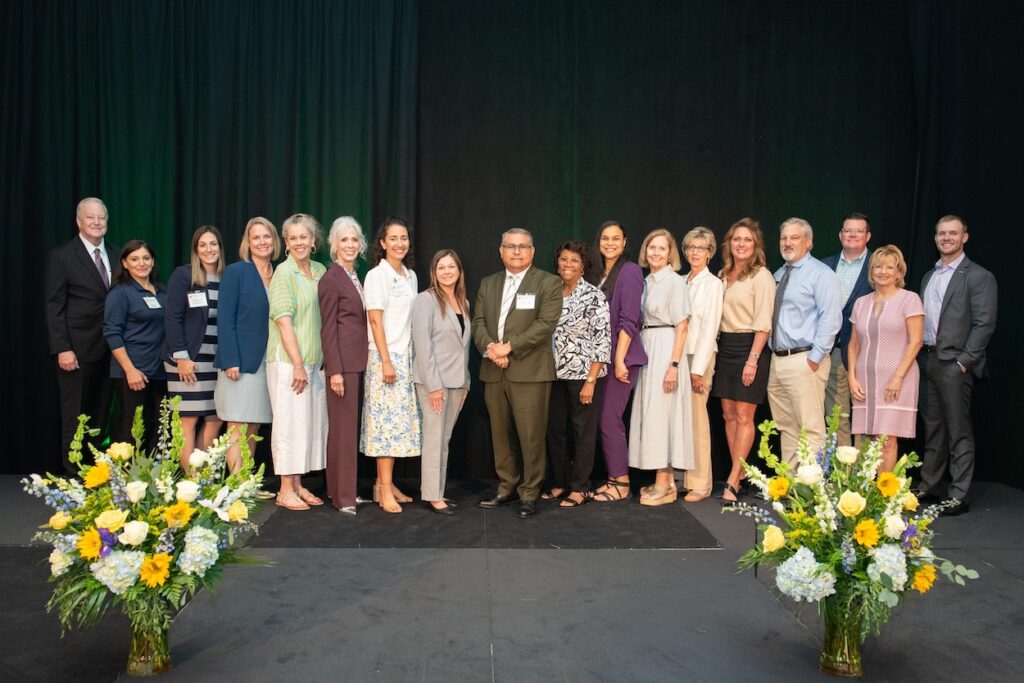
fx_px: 882
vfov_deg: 42.3
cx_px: 512
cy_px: 342
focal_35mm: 31
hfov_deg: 60.3
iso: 2000
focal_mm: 31
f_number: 5
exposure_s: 1/160
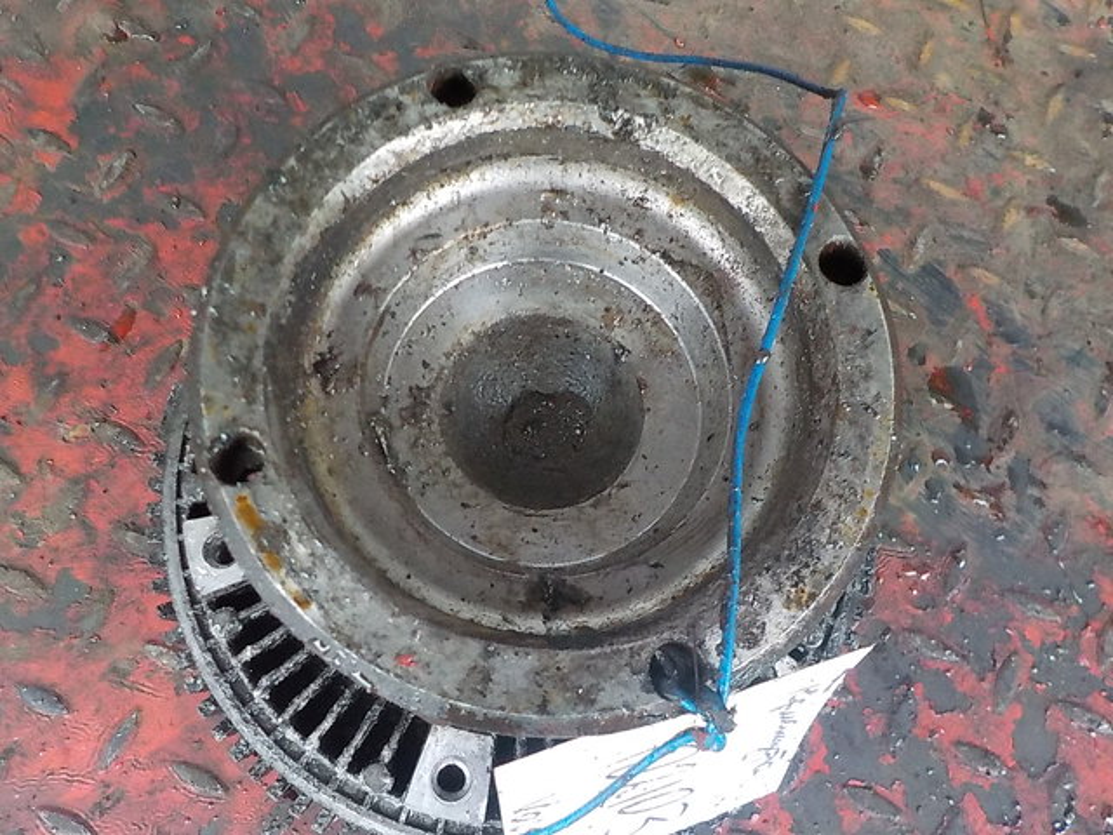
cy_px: 418
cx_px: 556
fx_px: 965
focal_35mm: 30
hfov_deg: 60.0
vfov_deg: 46.8
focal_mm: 4.1
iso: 800
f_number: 3.3
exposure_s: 1/25
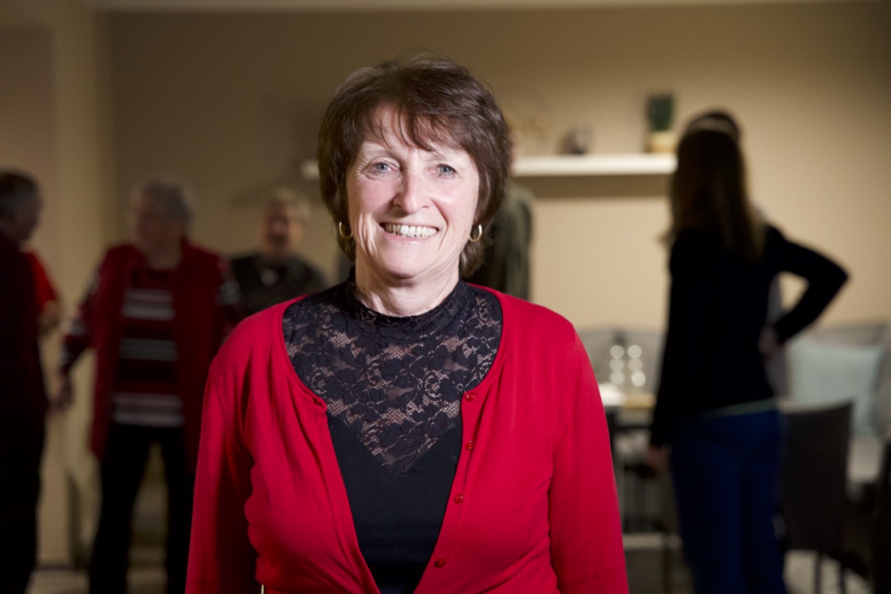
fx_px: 1856
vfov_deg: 18.2
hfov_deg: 27.0
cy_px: 297
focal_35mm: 75
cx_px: 446
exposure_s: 1/160
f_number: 4
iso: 6400
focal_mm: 75
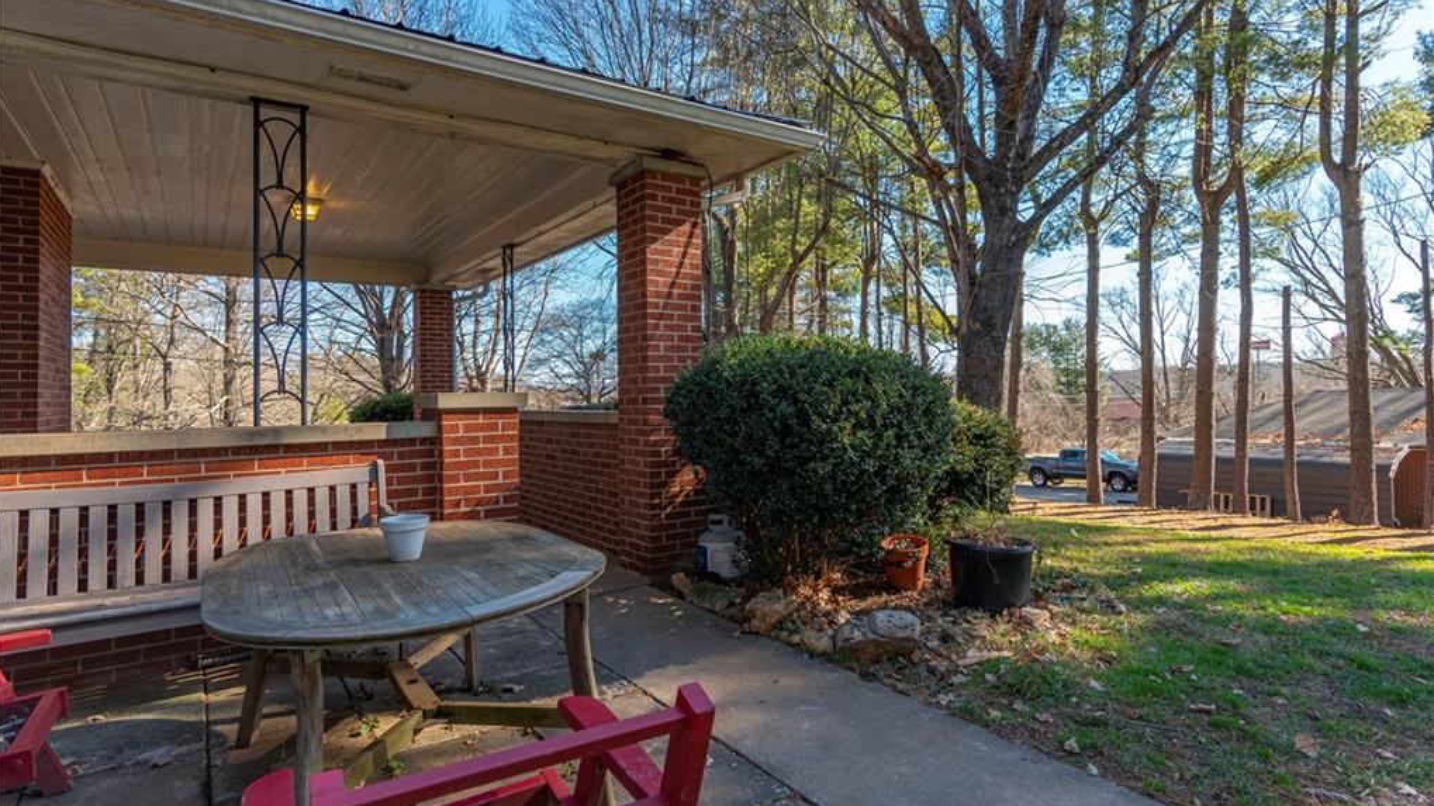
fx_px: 760
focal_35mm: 20
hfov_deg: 86.6
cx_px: 715
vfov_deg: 55.8
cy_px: 366
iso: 320
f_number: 7.1
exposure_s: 1/200
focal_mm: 19
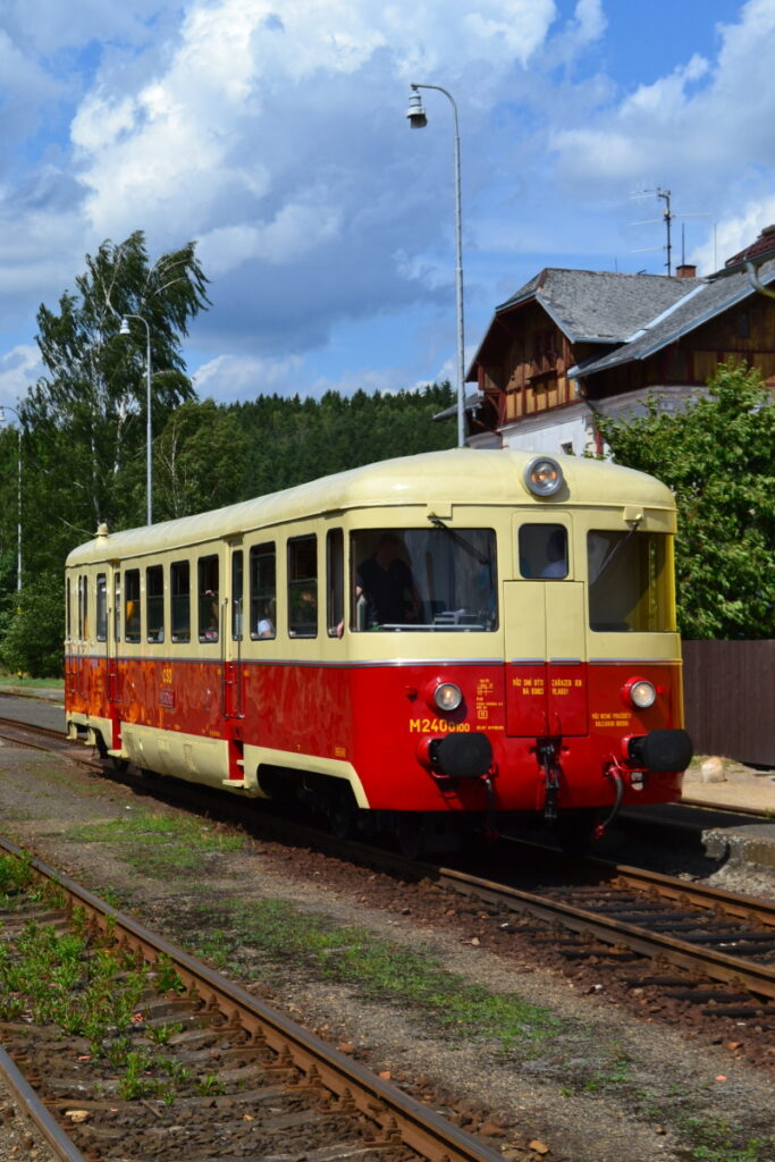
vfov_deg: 29.2
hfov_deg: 19.7
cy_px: 581
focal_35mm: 69
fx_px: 2227
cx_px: 388
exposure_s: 1/500
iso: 360
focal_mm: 46
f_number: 11
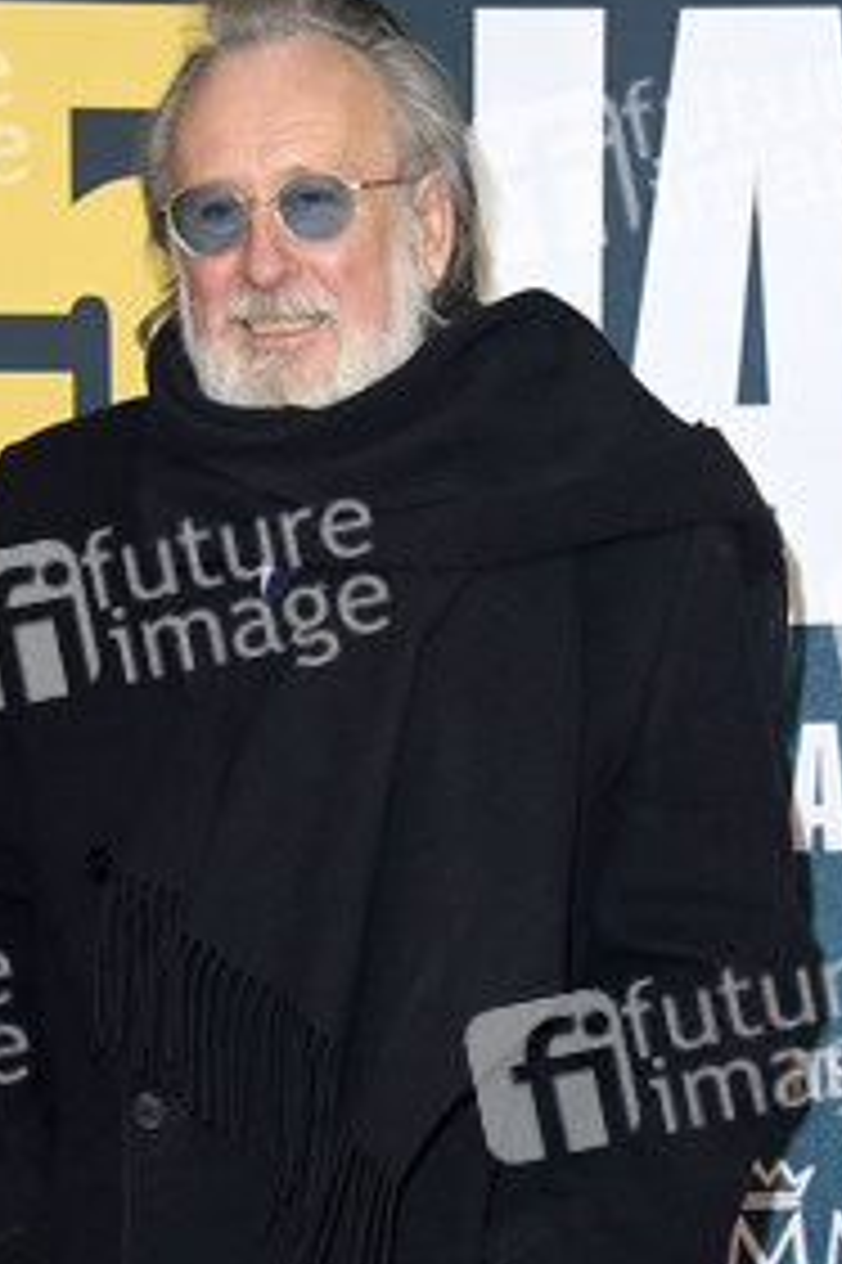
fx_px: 4496
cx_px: 288
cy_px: 832
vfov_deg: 16.0
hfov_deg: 10.7
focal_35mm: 128
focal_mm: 90
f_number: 5.6
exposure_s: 1/250
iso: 640
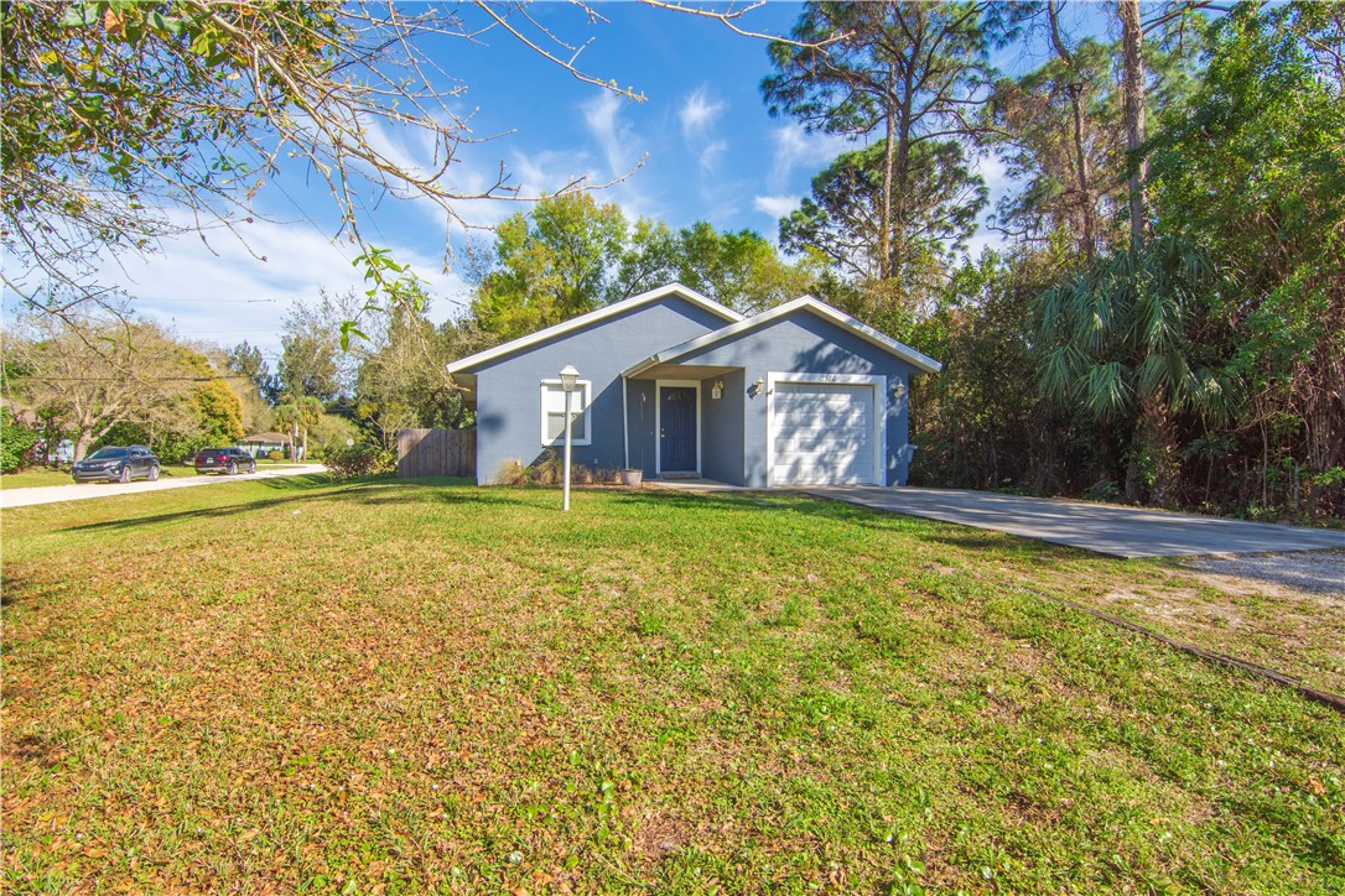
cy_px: 448
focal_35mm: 16
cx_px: 672
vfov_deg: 72.1
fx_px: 616
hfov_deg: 95.0
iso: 320
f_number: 13
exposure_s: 1/250
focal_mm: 11
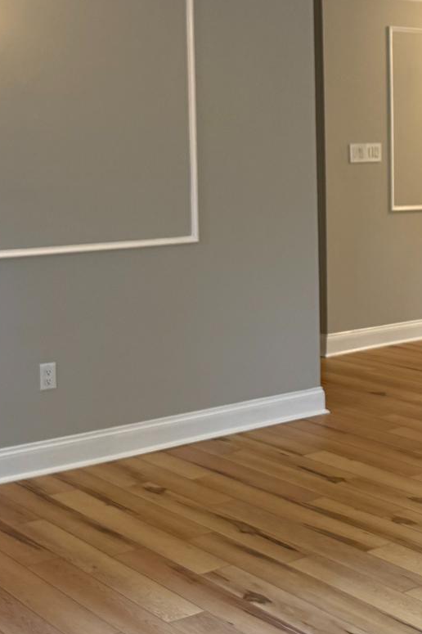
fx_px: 1161
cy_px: 192
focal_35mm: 66
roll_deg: -0.2
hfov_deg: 19.2
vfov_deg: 30.2
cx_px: 537
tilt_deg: -3.7
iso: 250
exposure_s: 1/60
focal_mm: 6.76
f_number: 1.78
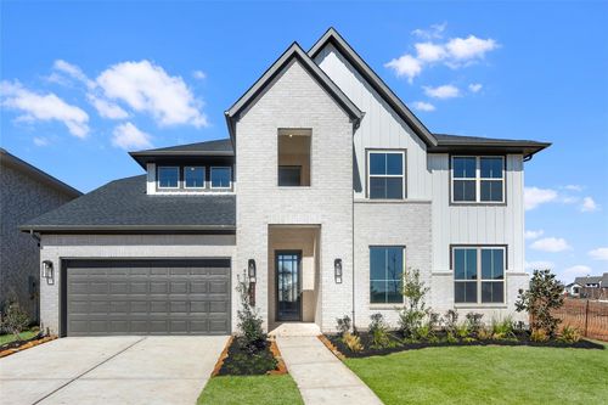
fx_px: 236
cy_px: 202
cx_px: 304
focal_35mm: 14
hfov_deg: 104.3
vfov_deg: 81.2
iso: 100
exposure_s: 1/60
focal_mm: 14
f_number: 9
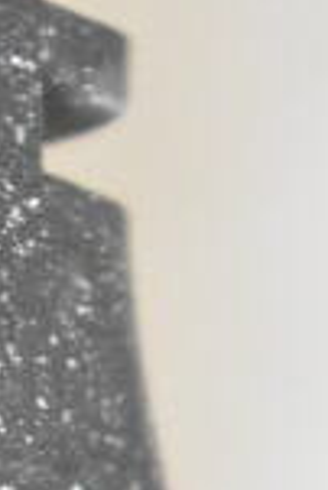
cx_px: -182
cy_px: 1444
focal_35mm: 437
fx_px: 5958
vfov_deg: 4.5
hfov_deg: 3.1
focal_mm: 48
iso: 6400
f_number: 5.3
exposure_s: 1/80
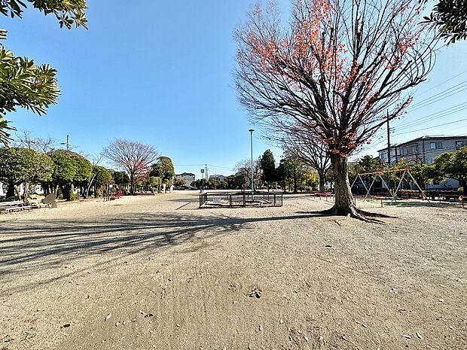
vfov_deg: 85.7
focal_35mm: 14
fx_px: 189
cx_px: 234
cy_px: 175
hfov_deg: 102.1
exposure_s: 1/1595
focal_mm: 2.22
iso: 50
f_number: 2.2
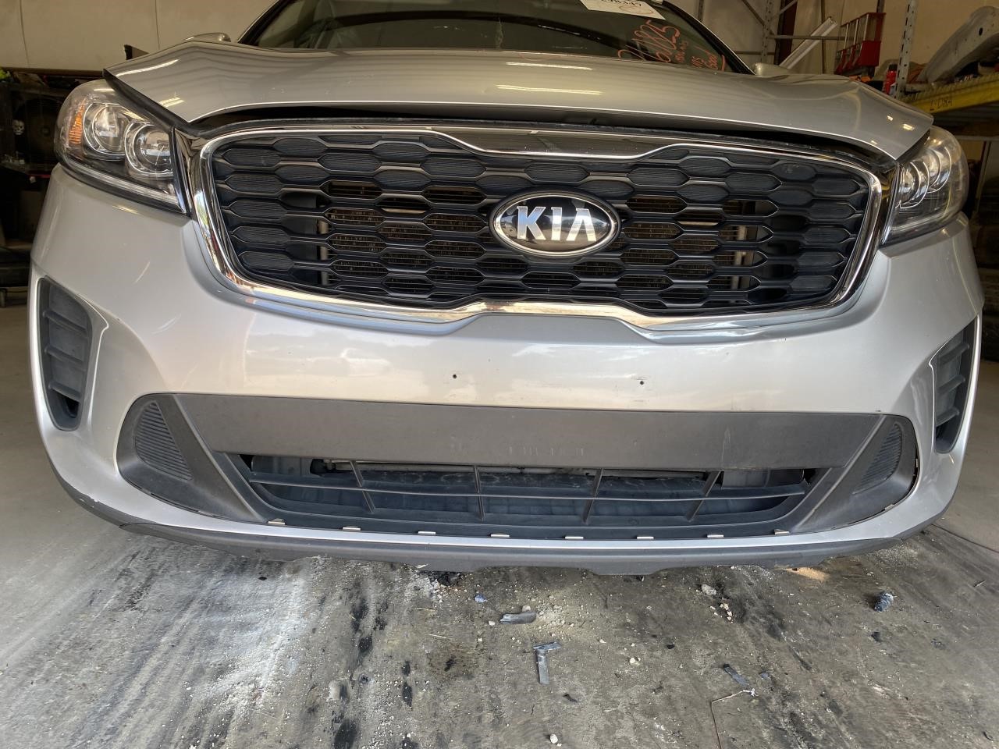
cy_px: 374
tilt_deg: -13.4
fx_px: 750
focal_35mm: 26
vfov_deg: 53.1
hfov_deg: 67.3
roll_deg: +0.5
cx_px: 500
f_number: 1.8
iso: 32
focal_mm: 4.25
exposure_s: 1/146
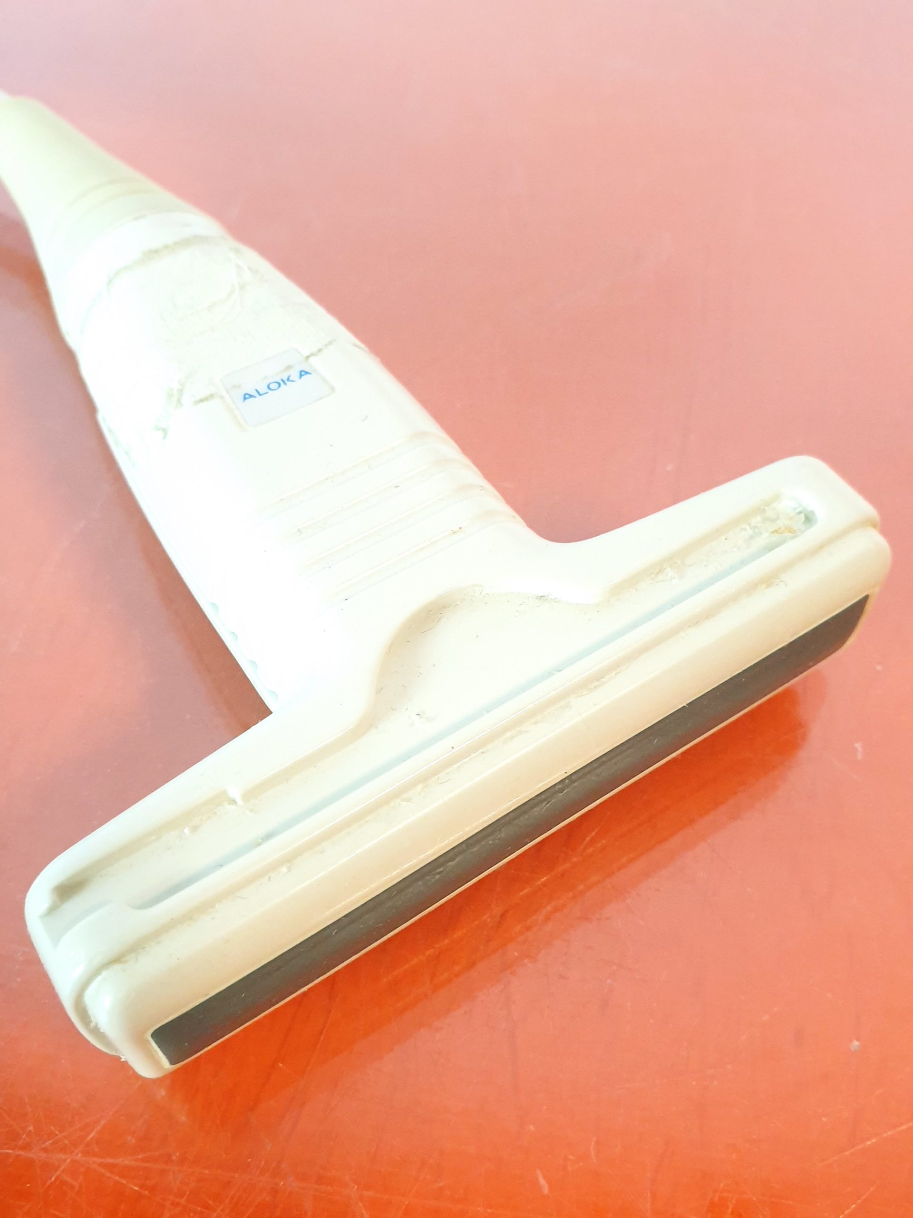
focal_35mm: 26
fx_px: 914
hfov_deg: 53.1
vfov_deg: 67.3
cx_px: 456
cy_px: 609
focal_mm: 4.3
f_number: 2.4
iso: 250
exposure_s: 1/50
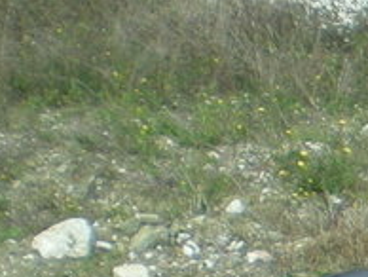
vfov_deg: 6.1
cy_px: 639
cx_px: 975
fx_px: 2501
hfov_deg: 7.7
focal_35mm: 235
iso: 50
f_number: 4.6
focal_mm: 6.3
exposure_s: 1/147
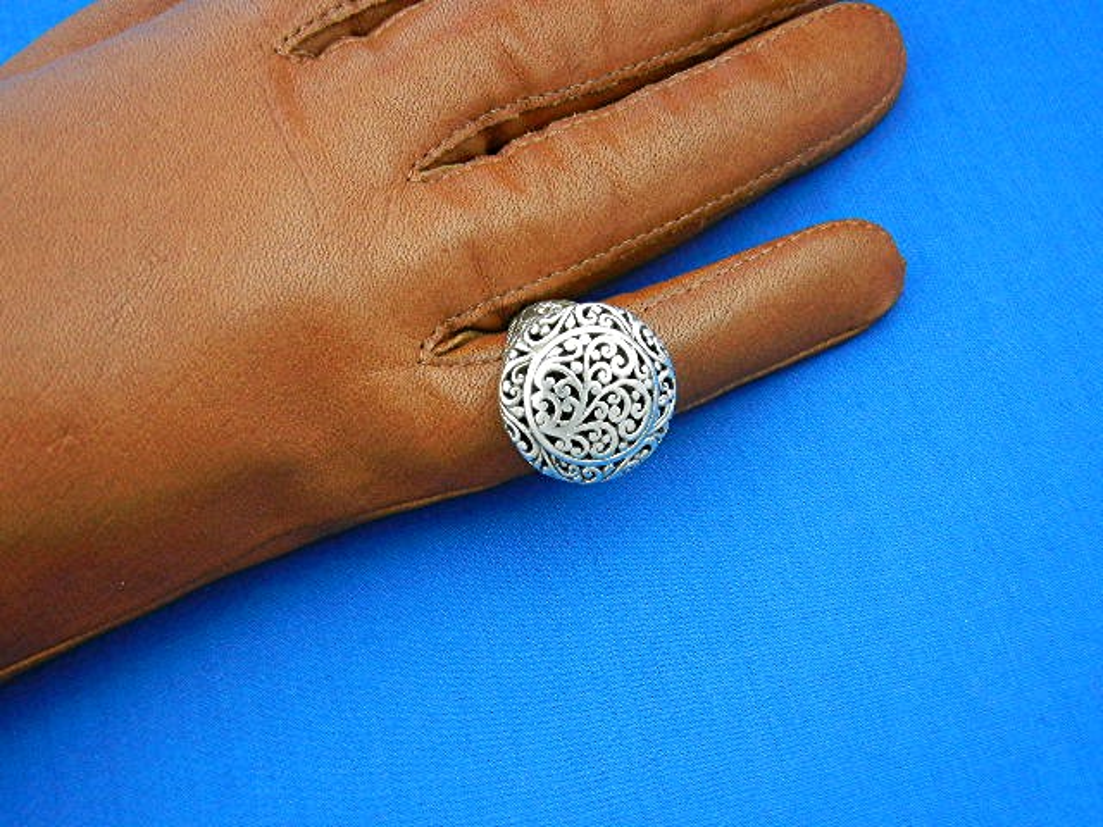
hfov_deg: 32.7
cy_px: 414
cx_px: 552
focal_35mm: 59
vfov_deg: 24.8
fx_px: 1880
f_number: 4
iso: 200
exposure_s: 1/4.9
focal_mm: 10.6
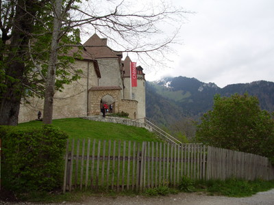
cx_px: 137
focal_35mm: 38
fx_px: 301
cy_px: 102
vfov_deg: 37.7
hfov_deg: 49.0
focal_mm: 6.3
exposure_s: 1/161
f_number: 2.9
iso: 50
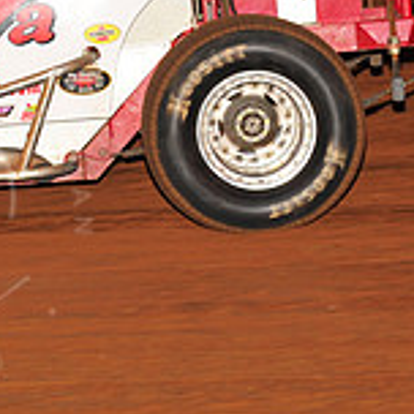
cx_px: -74
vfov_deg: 4.5
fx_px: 5250
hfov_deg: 4.5
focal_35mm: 388
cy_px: -30
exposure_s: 1/250
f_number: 6.3
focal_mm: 120
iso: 800
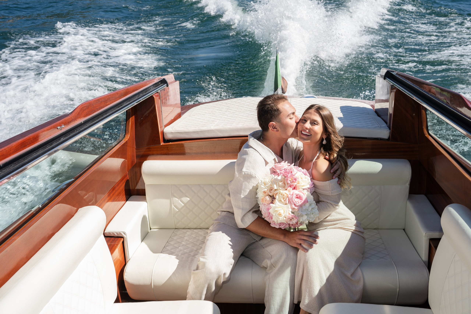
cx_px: 236
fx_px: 458
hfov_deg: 54.4
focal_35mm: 35
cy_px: 157
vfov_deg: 37.9
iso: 100
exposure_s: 1/250
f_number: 7.1
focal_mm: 35
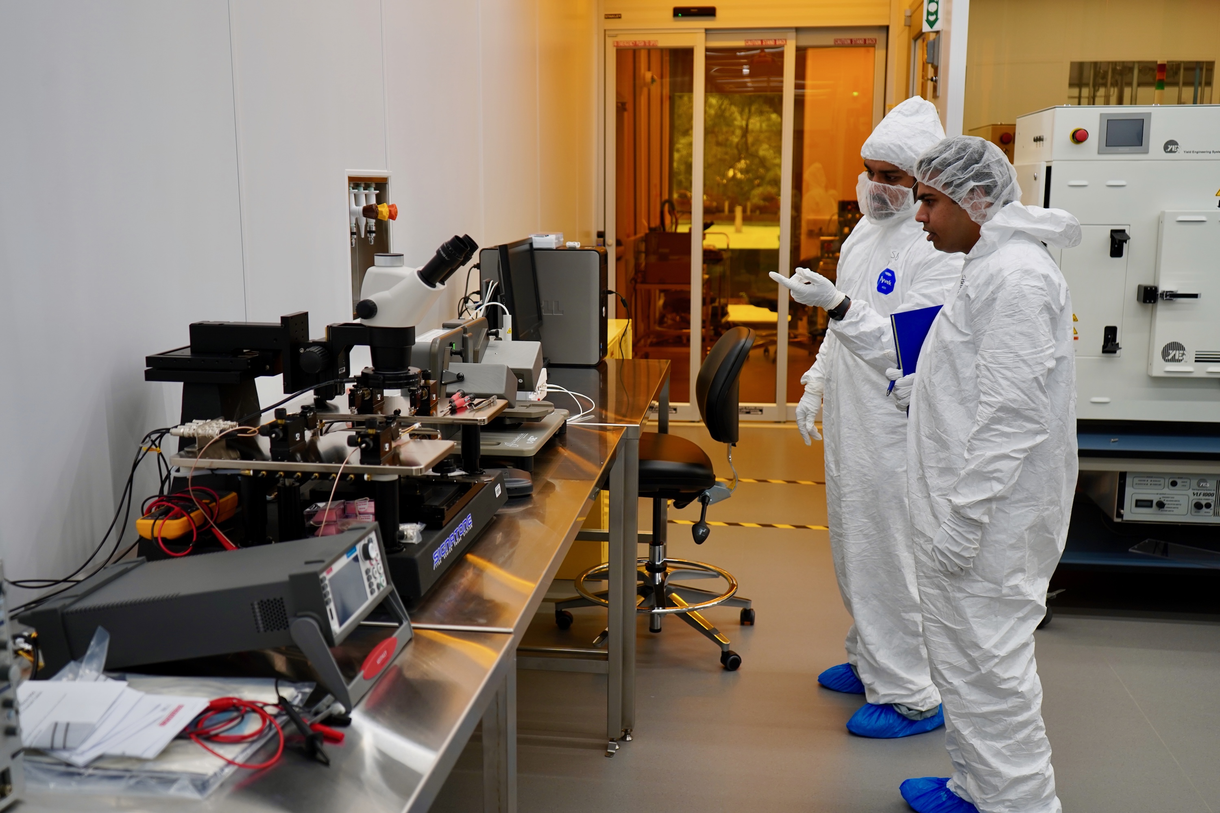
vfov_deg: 37.9
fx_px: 1186
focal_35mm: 35
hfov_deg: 54.4
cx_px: 610
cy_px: 406
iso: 400
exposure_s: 1/160
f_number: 4
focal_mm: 35
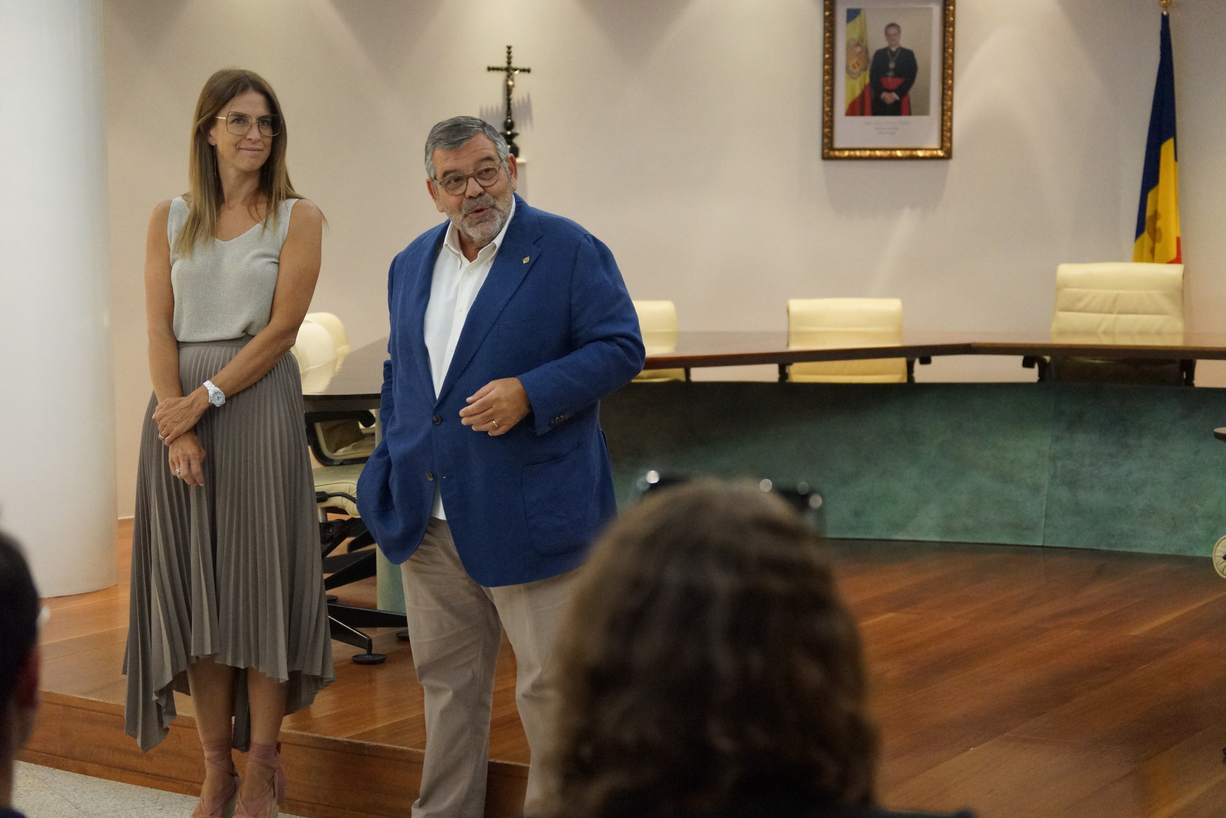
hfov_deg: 28.8
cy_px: 409
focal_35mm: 70
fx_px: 2384
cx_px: 613
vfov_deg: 19.5
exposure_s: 1/160
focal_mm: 70
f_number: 4.5
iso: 5000
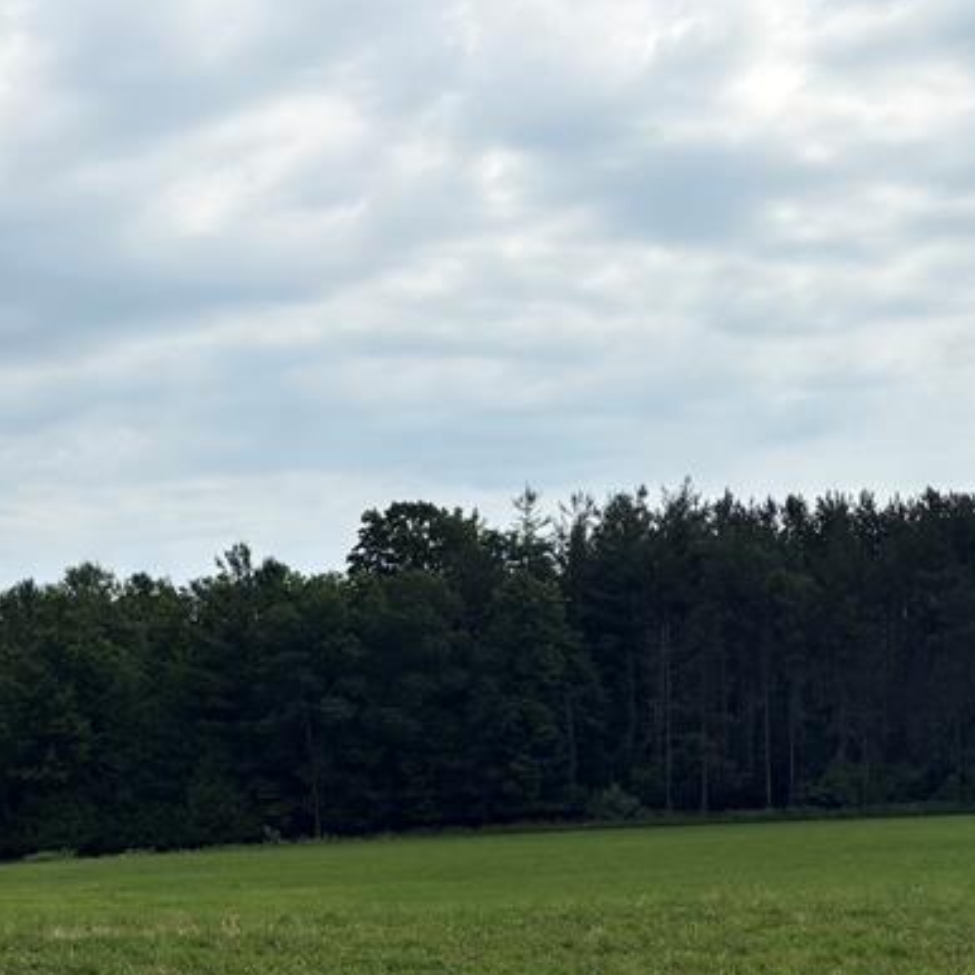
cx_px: 200
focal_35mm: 61
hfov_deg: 27.6
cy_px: 803
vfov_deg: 27.5
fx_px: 1944
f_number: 1.6
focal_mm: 5.96
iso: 50
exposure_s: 1/4608
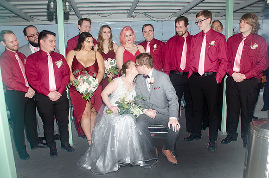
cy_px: 89
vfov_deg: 45.1
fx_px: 214
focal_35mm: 29
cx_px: 138
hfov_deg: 64.2
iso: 400
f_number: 5.6
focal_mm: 18
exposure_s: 1/60
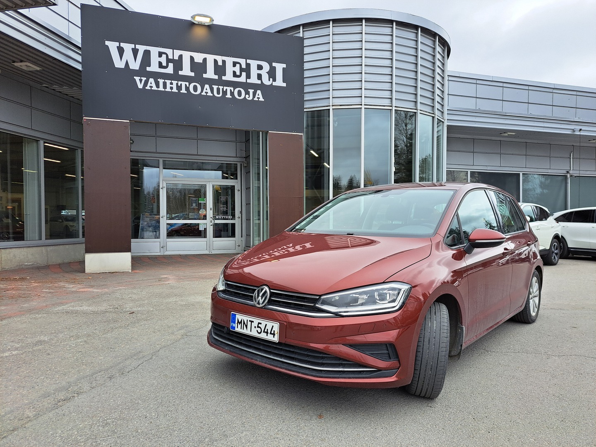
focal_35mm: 24
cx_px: 298
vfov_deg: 56.8
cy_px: 224
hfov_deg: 71.6
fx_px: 413
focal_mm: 5.23
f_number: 1.8
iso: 50
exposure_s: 1/899
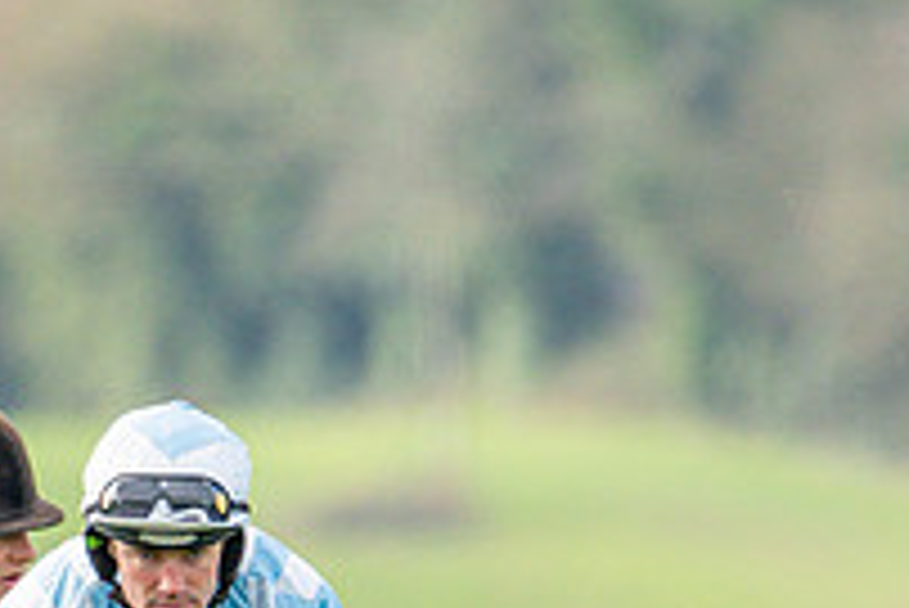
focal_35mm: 3014
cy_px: 1224
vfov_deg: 0.5
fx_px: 76156
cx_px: 403
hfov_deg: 0.7
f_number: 4.5
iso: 200
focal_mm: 400
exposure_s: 1/800
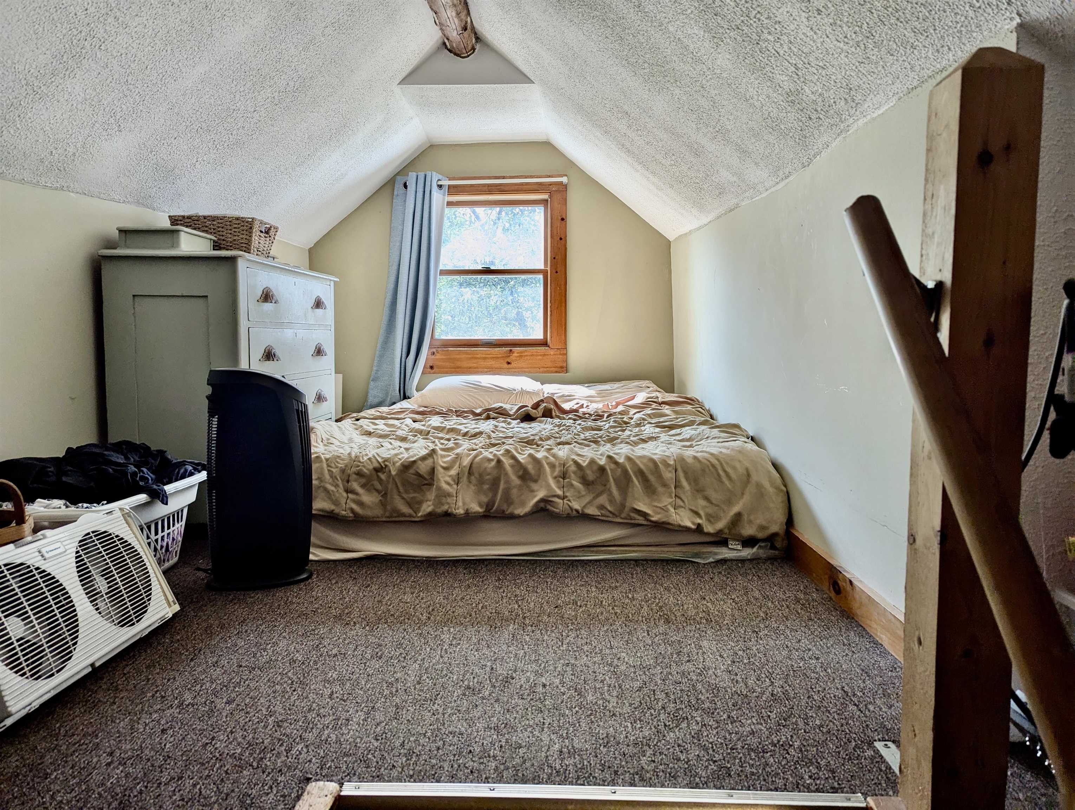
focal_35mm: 24
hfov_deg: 71.5
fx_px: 746
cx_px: 538
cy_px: 405
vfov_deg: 56.9
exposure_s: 1/69.2
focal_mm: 6.81
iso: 39
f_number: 1.85
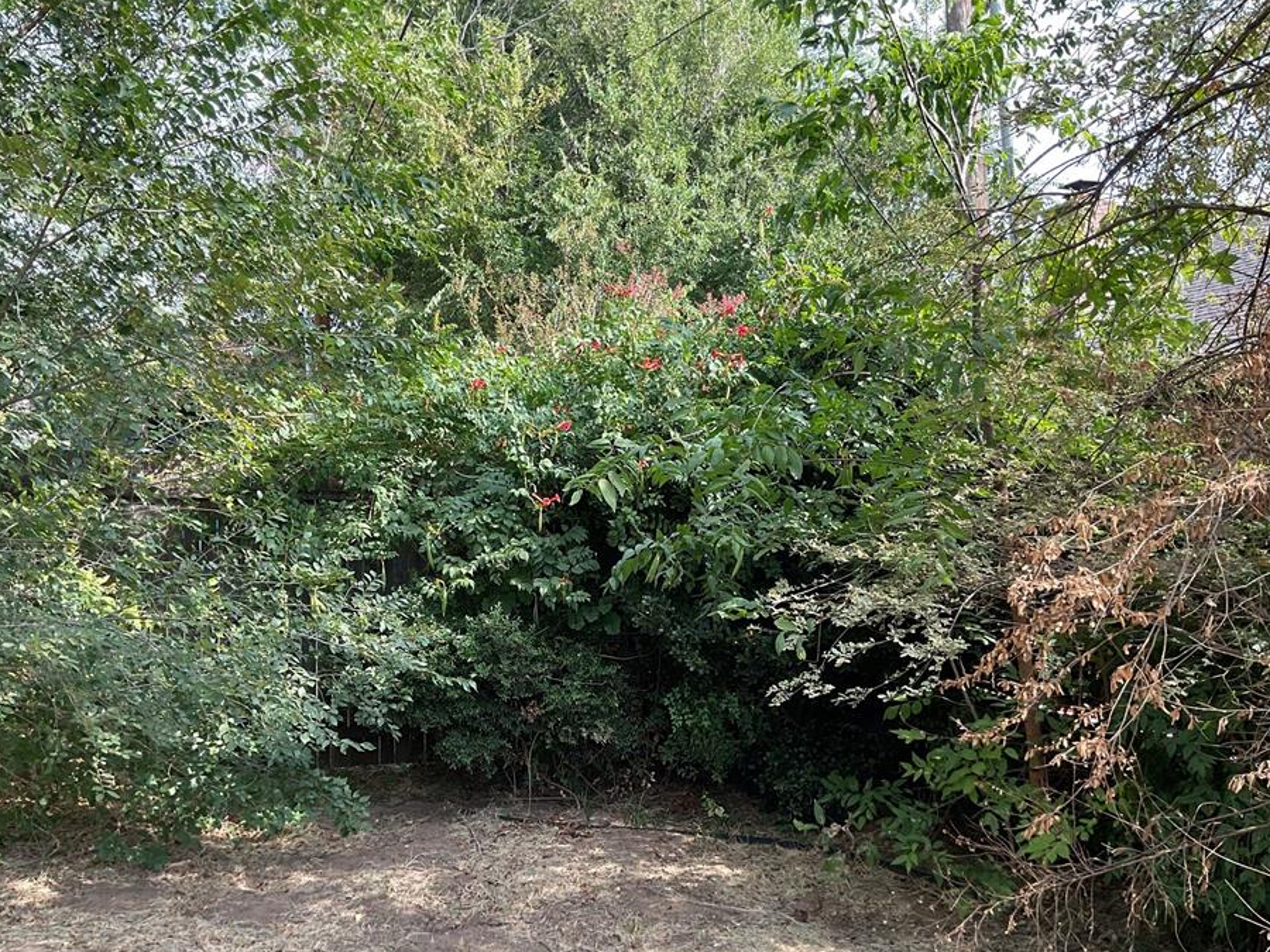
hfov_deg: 55.3
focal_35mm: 33
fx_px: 1211
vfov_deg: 42.9
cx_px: 581
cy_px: 537
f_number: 1.8
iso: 16
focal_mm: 3
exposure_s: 1/149
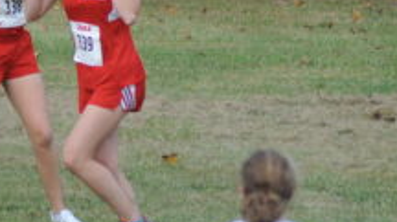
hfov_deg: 1.9
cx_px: -118
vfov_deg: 1.1
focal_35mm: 1119
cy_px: -34
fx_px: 11768
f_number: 5.6
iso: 1250
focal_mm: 300
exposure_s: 1/1250
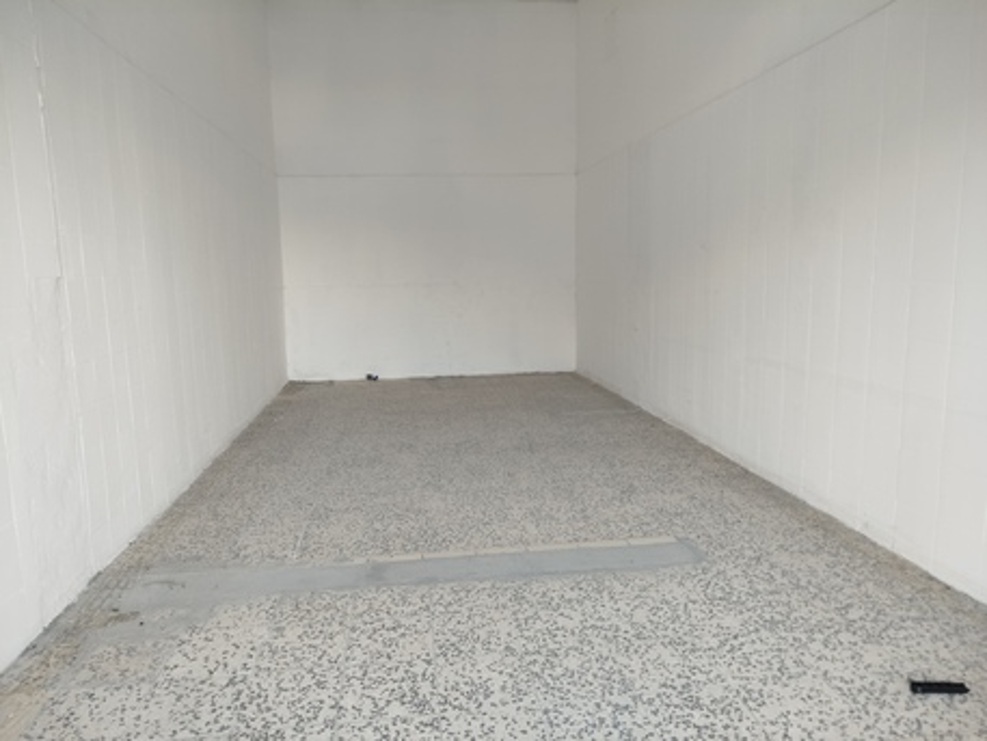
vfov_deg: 56.8
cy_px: 370
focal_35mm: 24
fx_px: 684
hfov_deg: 71.6
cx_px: 494
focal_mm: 5.31
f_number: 1.7
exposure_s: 1/50
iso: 125
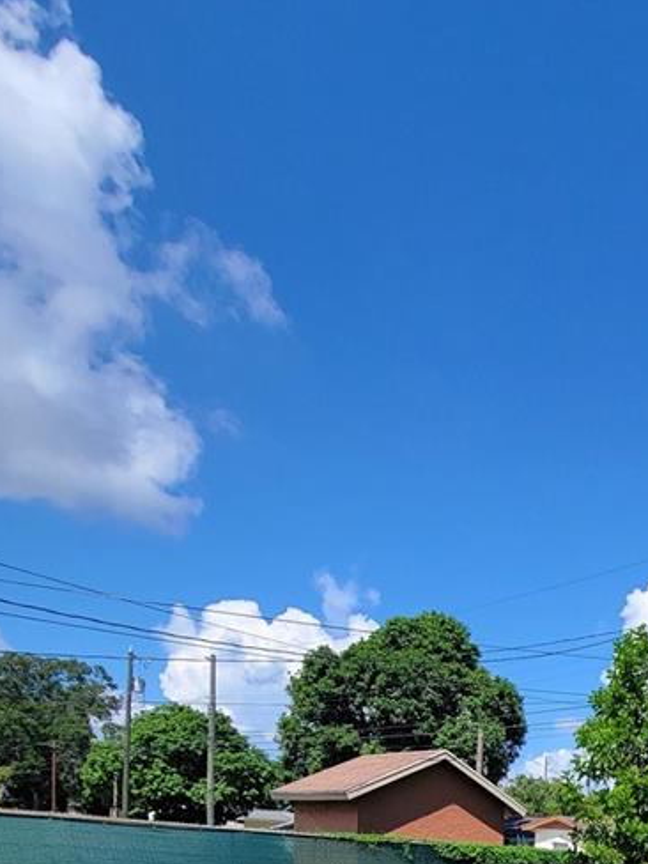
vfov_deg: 44.0
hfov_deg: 36.6
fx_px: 799
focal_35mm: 32
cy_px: 945
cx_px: 729
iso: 50
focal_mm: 2.2
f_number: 2.2
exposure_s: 1/1468
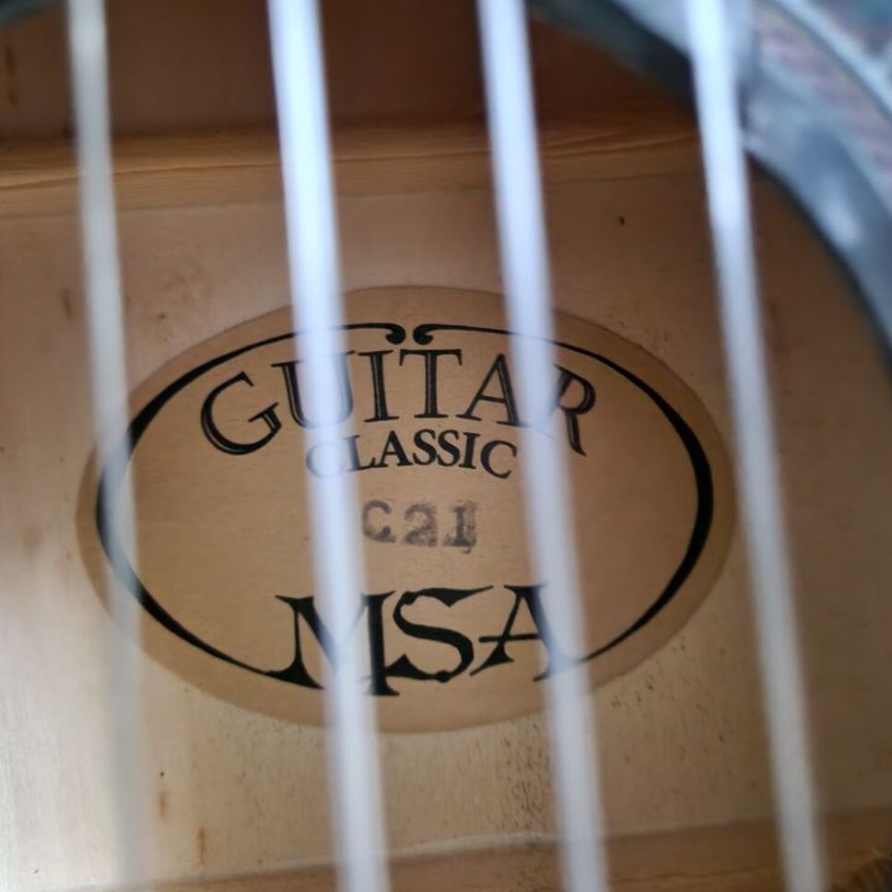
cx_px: 453
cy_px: 400
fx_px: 816
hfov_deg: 57.3
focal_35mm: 28
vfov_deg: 57.2
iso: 1250
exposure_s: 1/13
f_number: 1.8
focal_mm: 5.4
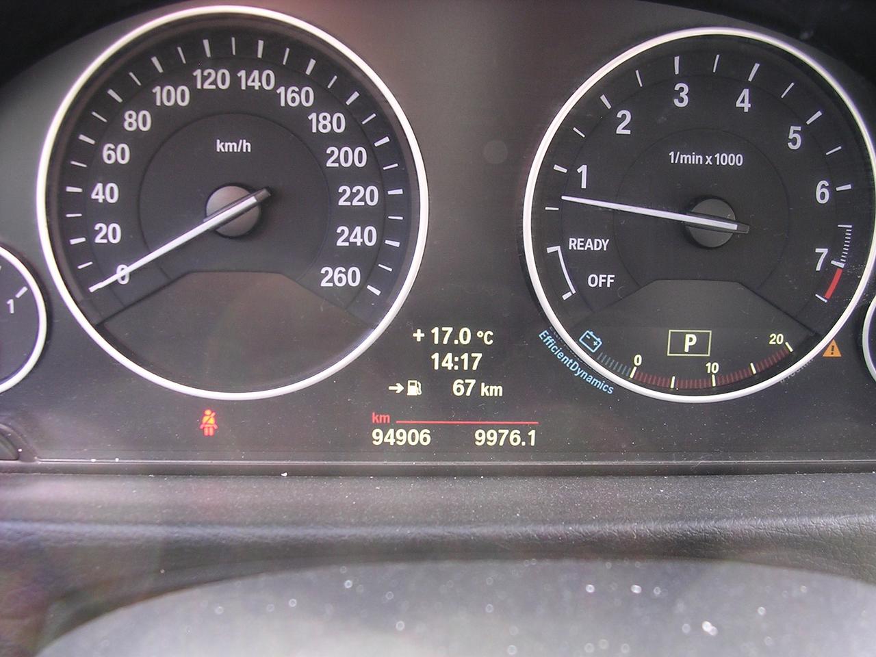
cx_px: 438
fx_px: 962
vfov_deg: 37.7
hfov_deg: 49.0
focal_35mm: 38
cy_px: 328
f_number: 2.8
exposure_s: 1/13.6
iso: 100
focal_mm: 5.8
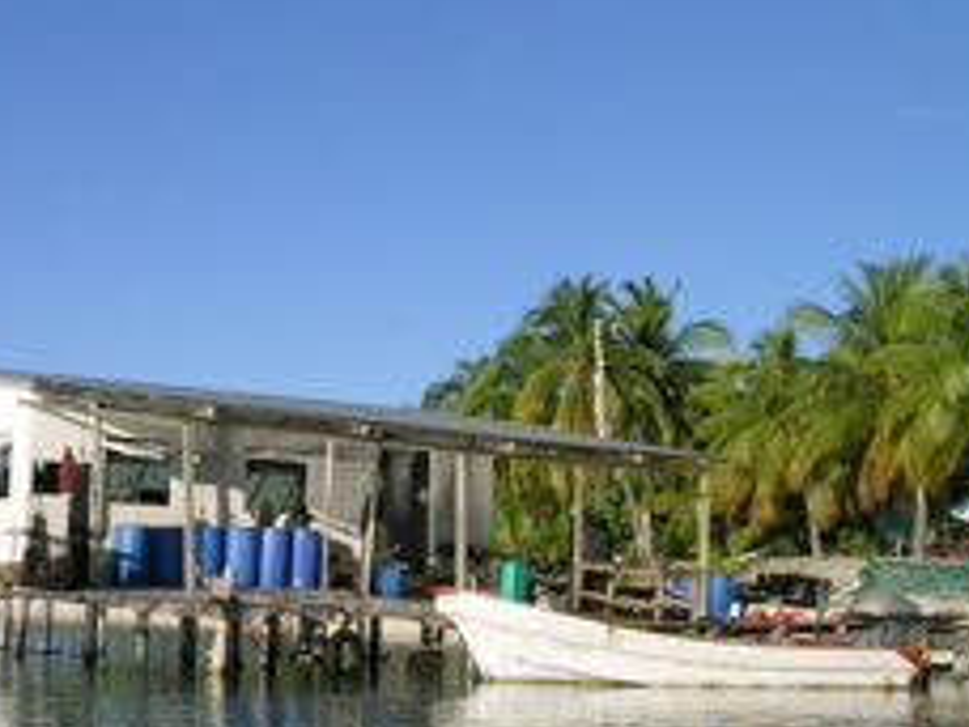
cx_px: 298
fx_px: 2015
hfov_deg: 26.8
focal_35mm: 72
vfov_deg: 20.4
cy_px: 453
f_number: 7.2
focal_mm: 8.7
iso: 50
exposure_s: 1/254
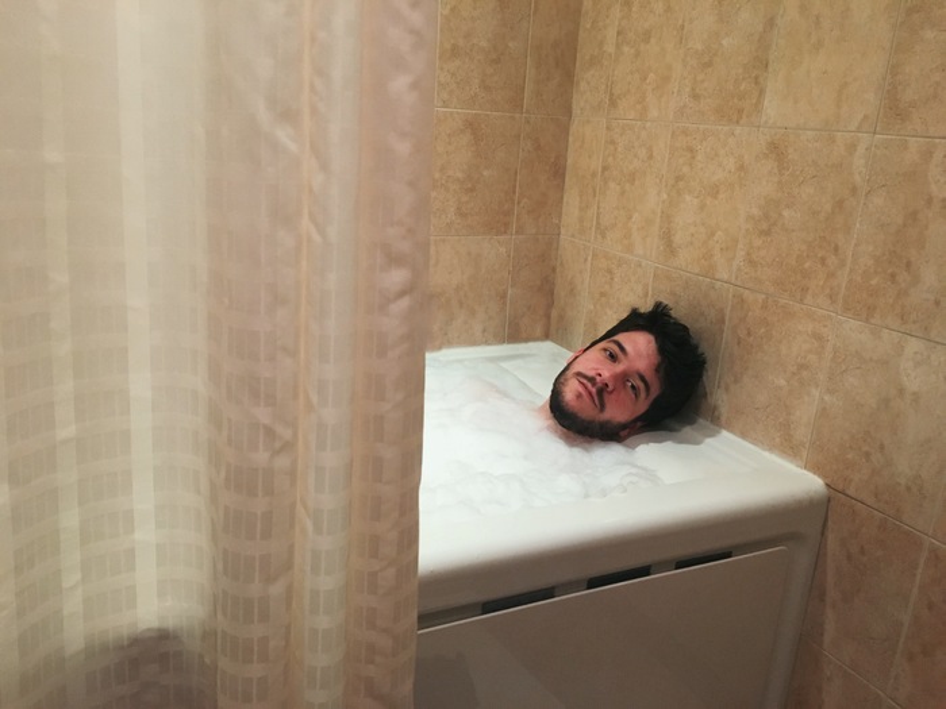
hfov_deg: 61.7
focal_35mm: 29
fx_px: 793
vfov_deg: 48.2
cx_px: 473
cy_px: 354
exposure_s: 1/20
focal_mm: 4.15
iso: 200
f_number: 2.2
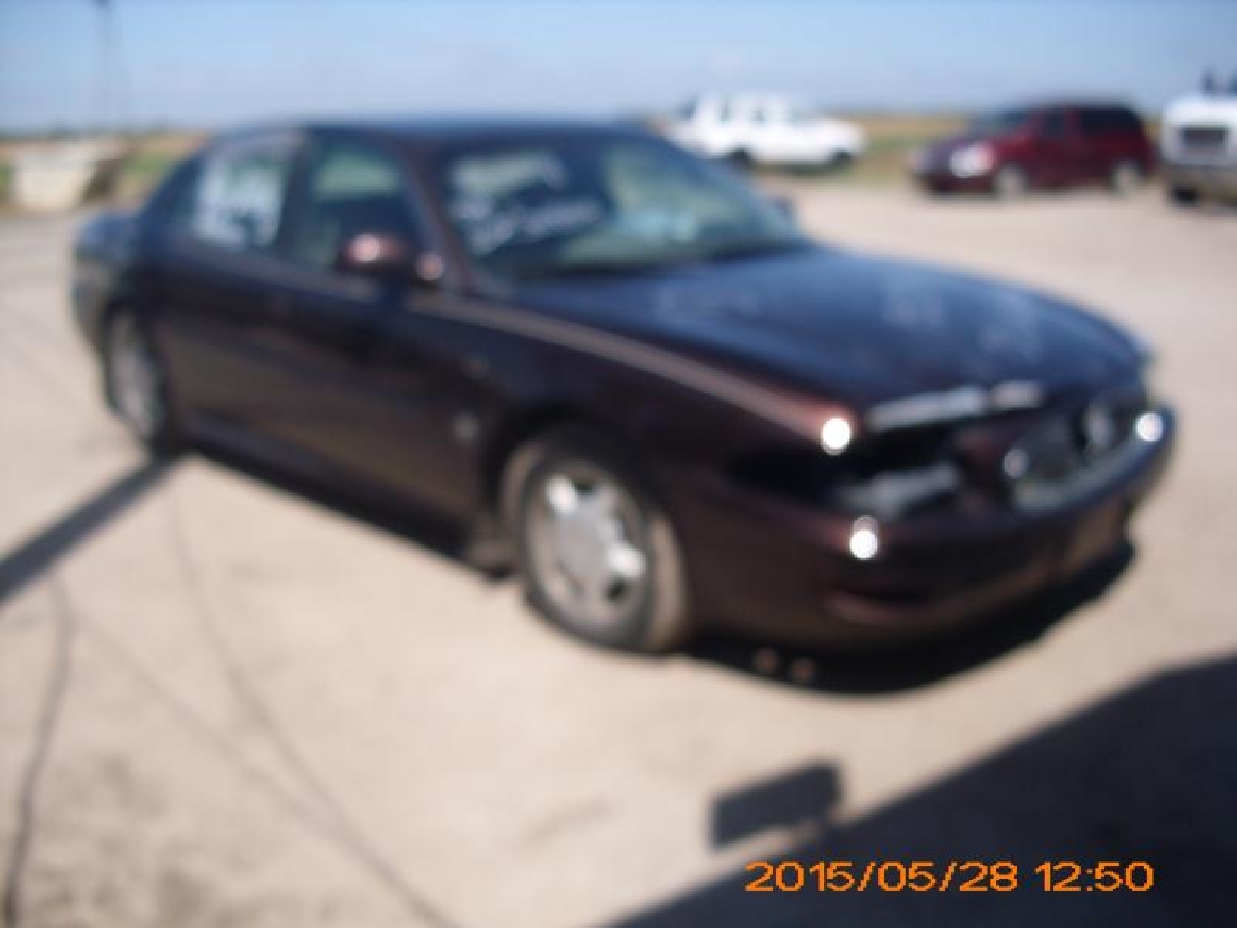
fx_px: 1286
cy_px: 464
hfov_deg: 51.4
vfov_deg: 39.7
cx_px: 618
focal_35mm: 36
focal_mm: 6.3
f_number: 7.8
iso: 80
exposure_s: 1/160
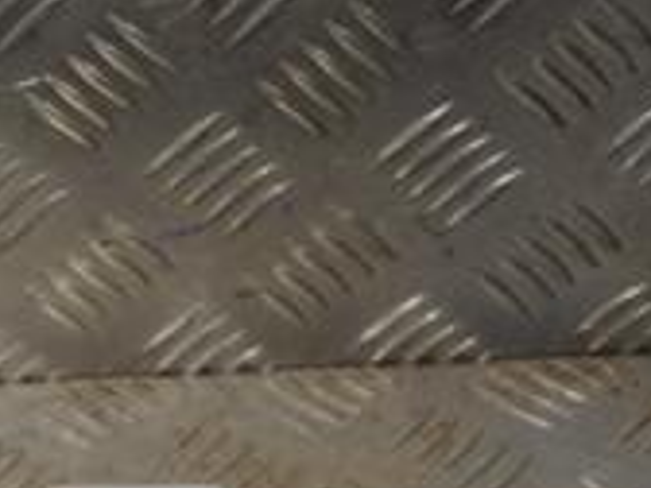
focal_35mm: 150
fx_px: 2816
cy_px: 701
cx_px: -213
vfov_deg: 9.7
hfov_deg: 12.7
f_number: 4.5
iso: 100
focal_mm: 29
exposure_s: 1/40
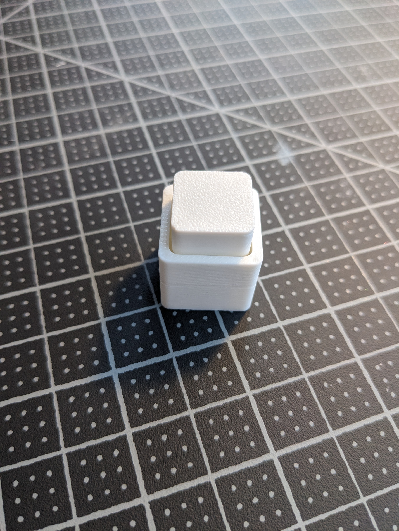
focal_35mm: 27
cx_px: 200
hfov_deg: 51.4
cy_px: 266
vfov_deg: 65.3
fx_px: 415
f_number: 1.73
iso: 79
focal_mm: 4.38
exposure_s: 1/90.3
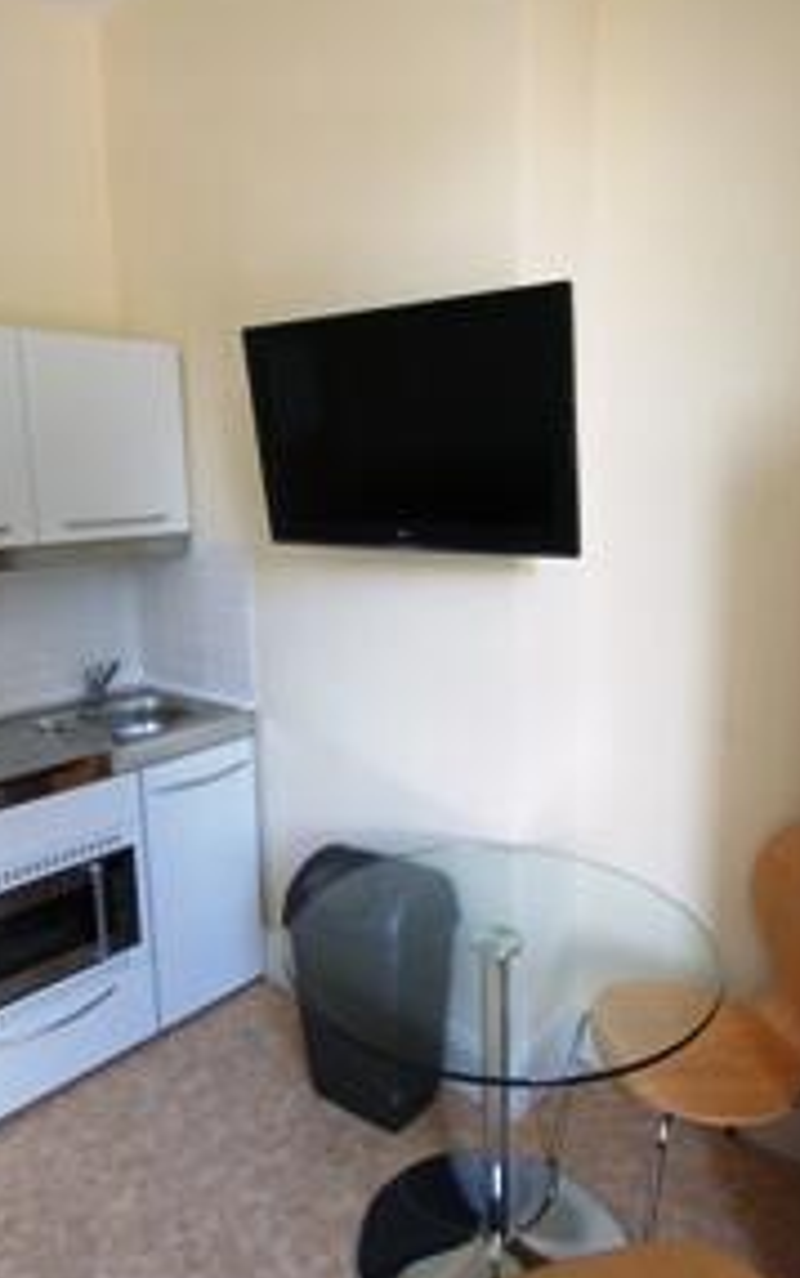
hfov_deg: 50.8
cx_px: 326
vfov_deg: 74.8
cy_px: 639
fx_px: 836
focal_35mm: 24
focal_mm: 10
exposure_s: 1/30
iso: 125
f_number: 3.5
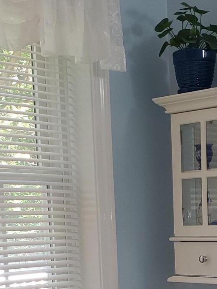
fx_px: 635
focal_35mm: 76
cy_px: 323
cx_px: 178
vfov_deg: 23.9
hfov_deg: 19.2
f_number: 2.4
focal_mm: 4.3
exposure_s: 1/60
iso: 80
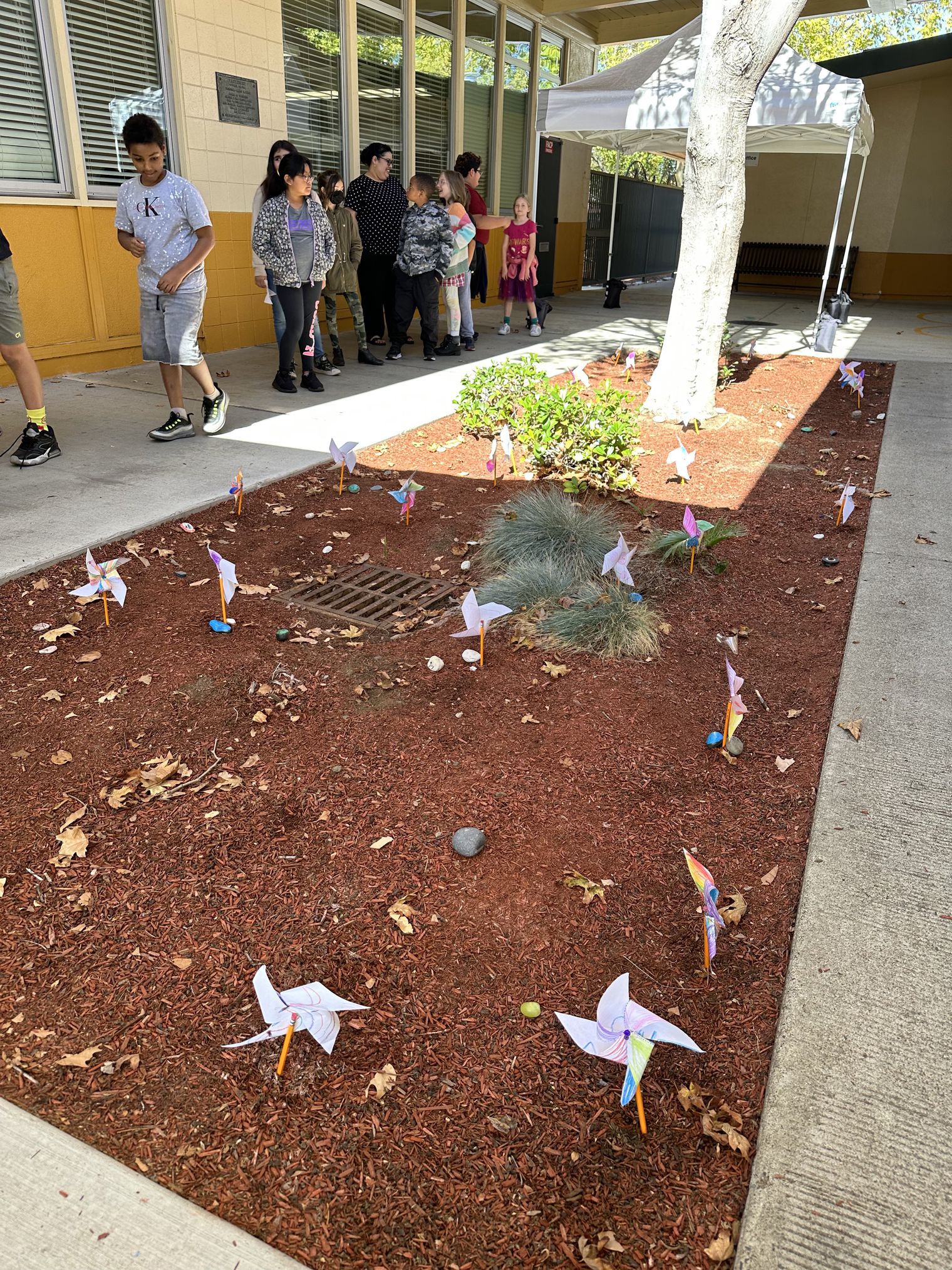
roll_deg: -0.4
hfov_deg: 56.8
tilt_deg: -24.9
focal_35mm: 24
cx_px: 476
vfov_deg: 71.6
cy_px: 635
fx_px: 880
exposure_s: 1/318
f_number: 1.78
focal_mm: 6.86
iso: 80
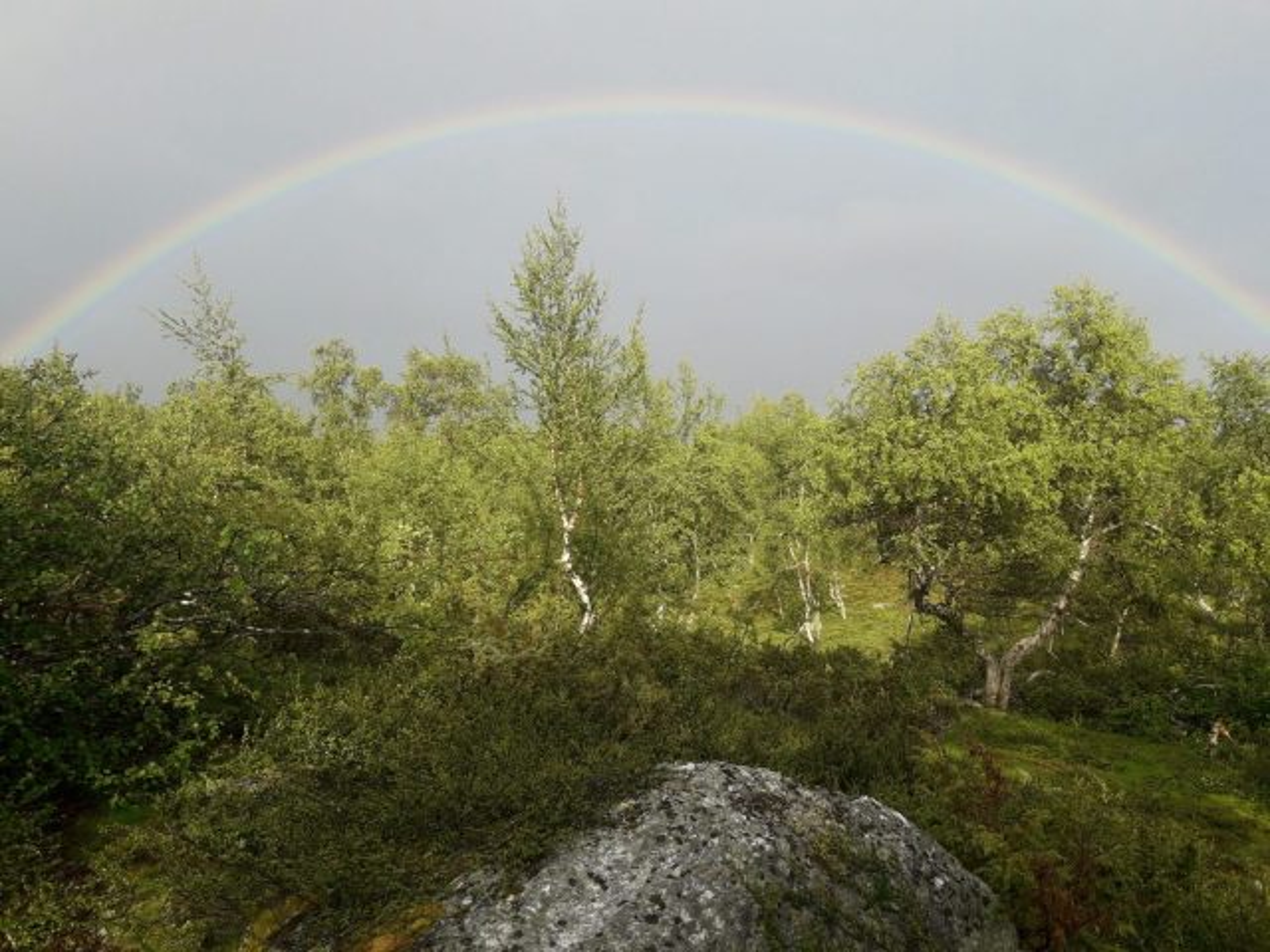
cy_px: 476
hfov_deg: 63.4
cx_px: 635
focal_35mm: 28
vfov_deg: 49.7
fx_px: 1027
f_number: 1.9
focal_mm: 3.7
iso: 40
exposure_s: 1/633
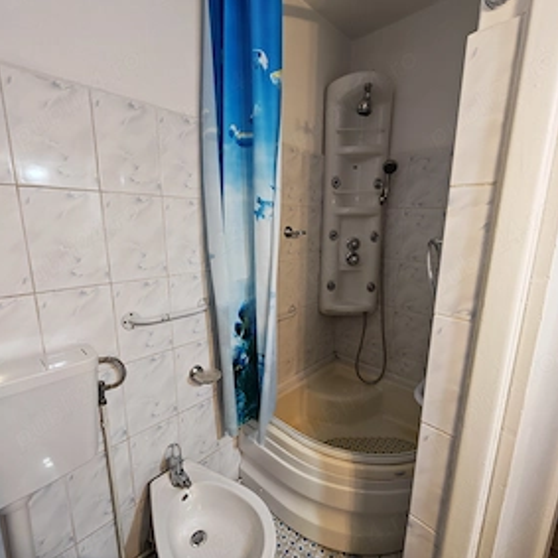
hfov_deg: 91.1
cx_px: 284
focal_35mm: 15
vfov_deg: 91.1
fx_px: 274
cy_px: 282
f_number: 2
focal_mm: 1.82
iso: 200
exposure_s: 1/33
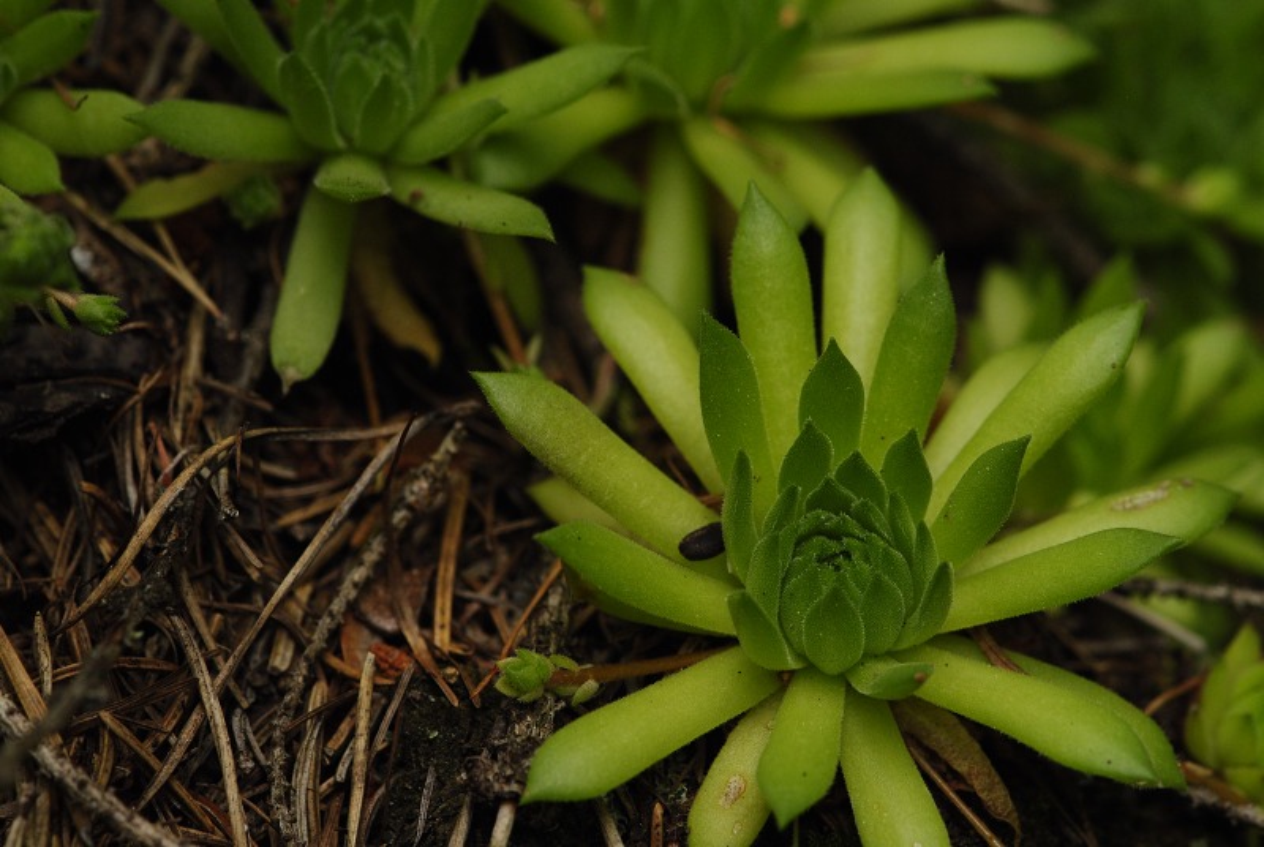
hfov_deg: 16.0
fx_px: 4483
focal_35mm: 128
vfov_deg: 10.8
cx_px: 632
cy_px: 424
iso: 400
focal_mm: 85
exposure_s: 1/125
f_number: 7.1
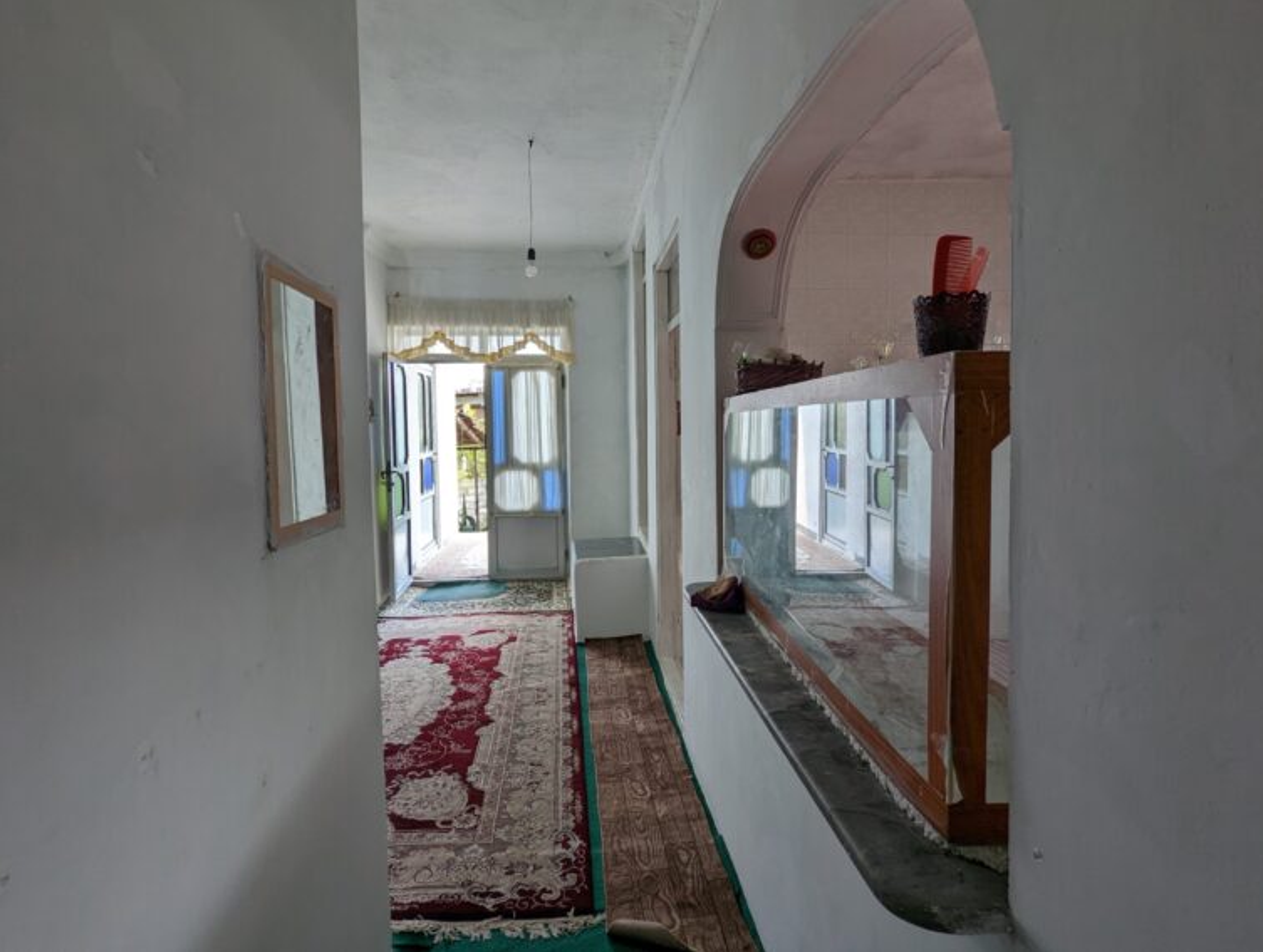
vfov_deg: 74.9
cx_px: 616
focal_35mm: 17
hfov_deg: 90.9
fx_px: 622
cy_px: 448
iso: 56
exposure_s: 1/137
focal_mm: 2.35
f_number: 2.2
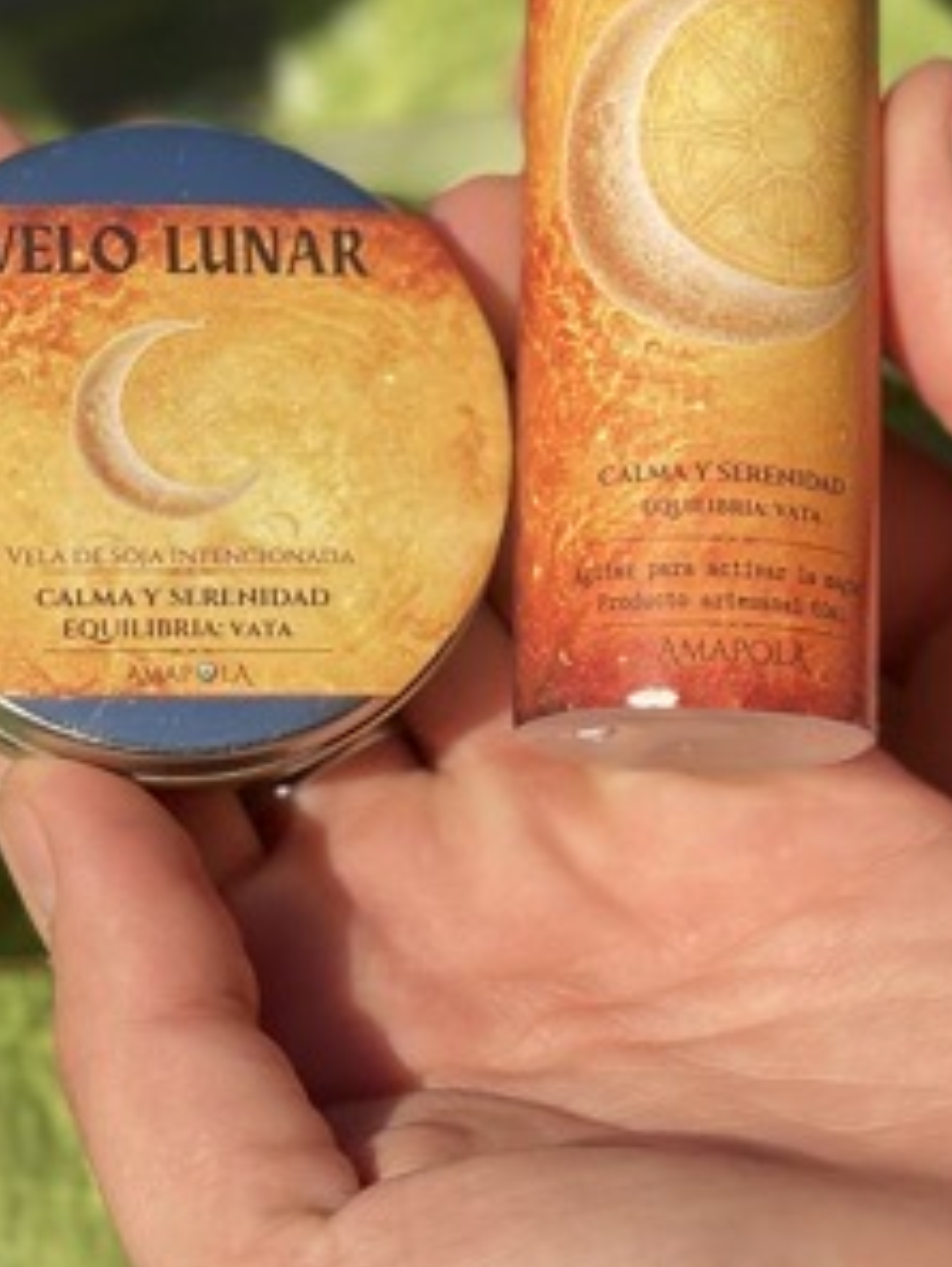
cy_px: 162
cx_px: 444
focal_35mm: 140
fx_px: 5130
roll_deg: +0.3
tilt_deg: -7.8
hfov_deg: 10.6
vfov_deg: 14.0
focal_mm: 6
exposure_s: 1/1916
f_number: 2
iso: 32
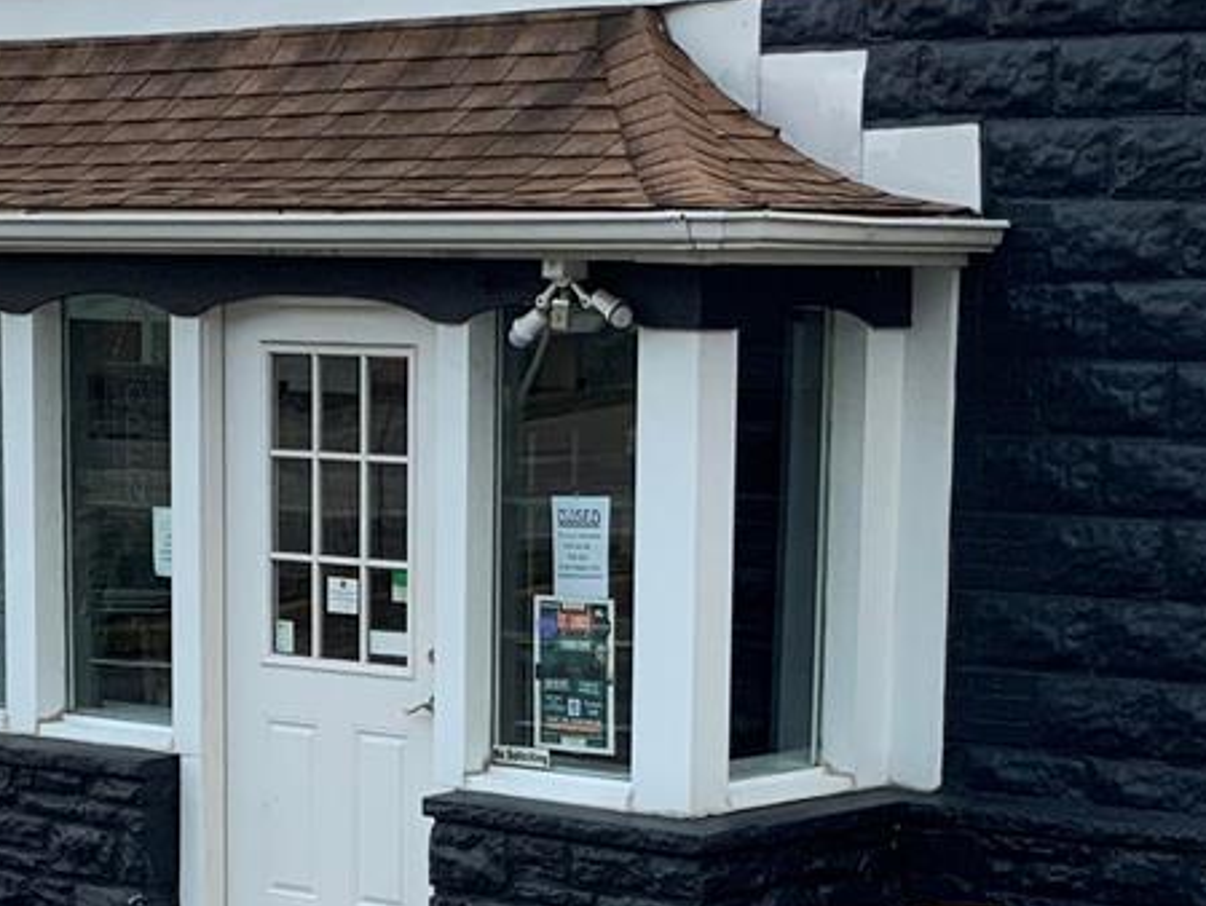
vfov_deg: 14.3
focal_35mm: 103
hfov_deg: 19.1
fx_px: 3590
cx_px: 600
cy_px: 721
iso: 25
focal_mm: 3
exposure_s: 1/122
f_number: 1.8
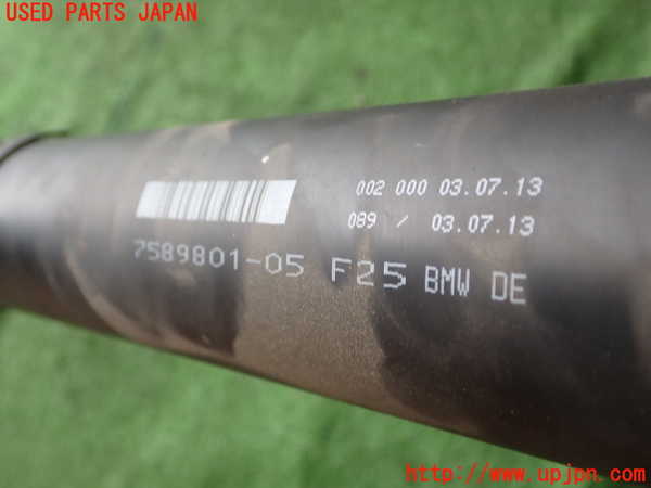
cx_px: 326
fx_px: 677
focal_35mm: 36
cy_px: 244
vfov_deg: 39.7
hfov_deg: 51.4
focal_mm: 6.37
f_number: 2.5
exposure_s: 1/80
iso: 160
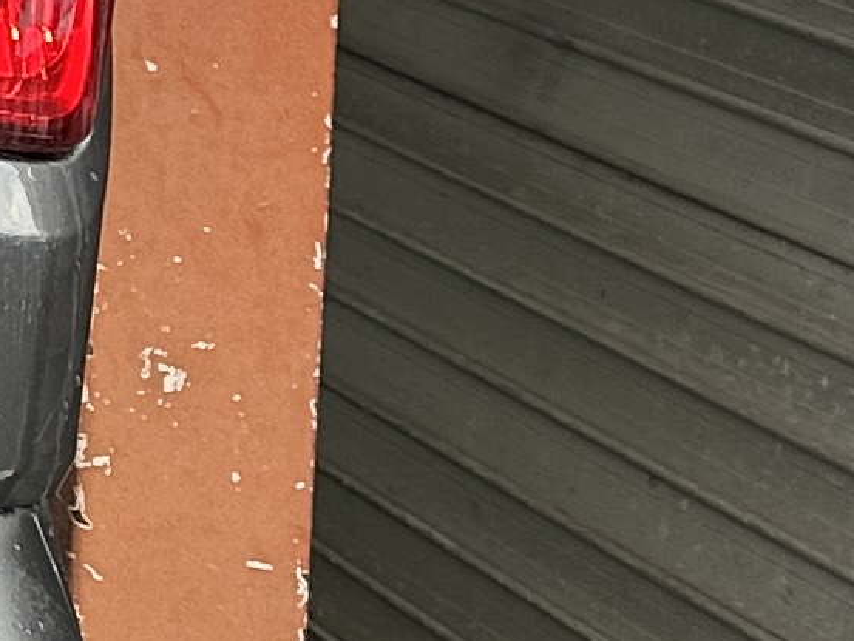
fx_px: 4318
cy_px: -437
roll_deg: +0.3
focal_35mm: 175
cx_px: -1933
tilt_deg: -6.3
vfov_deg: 8.2
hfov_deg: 8.7
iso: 80
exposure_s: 1/355
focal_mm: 6.86
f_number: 1.78
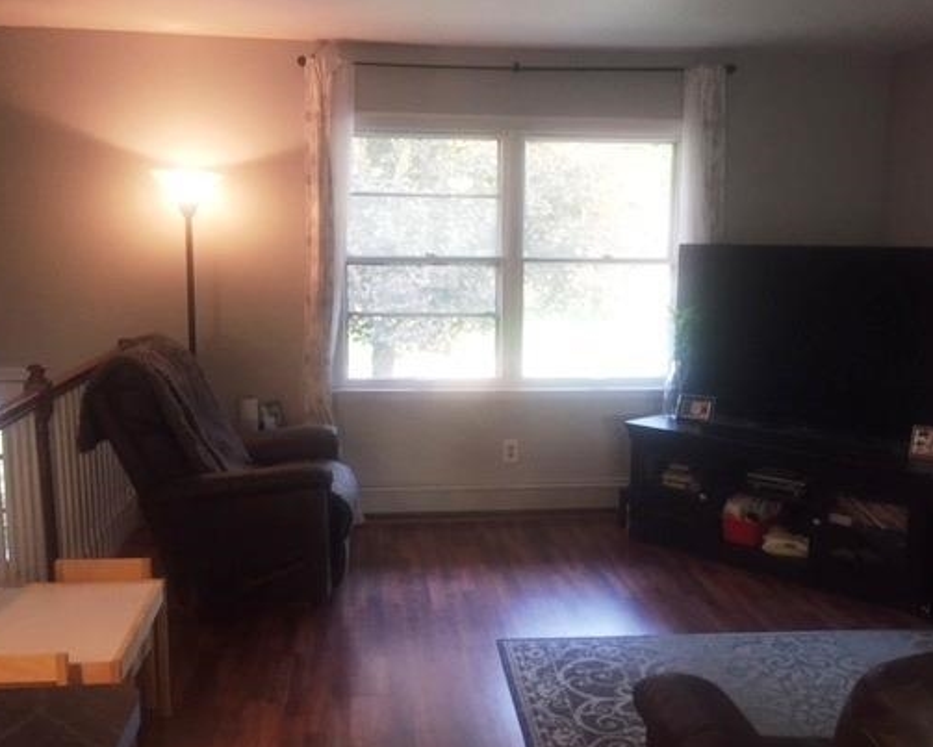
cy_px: 410
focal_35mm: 36
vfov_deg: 41.1
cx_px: 480
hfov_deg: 50.2
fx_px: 995
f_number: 2.2
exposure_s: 1/30
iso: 100
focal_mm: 4.15
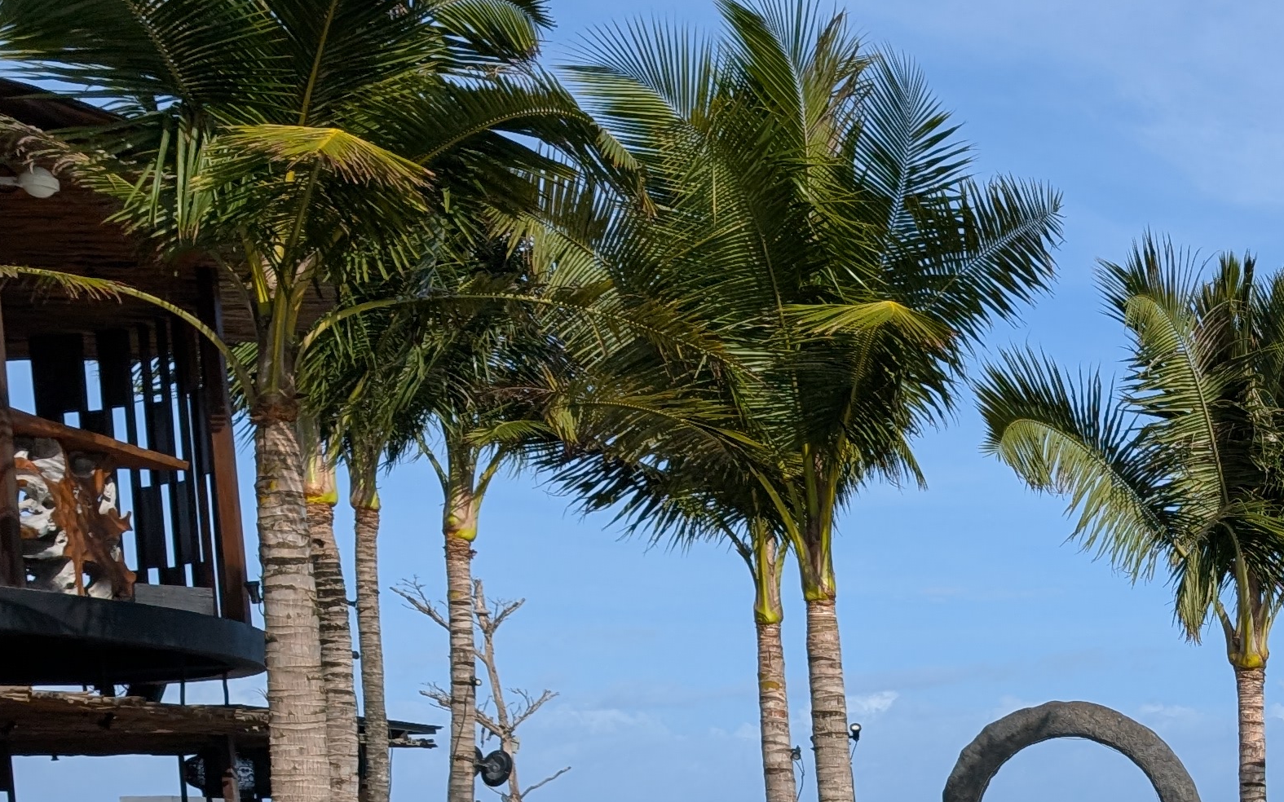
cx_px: 1640
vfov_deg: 17.9
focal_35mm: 66
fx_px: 2309
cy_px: 1158
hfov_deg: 26.6
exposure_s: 1/1653
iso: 20
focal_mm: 6.9
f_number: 1.68
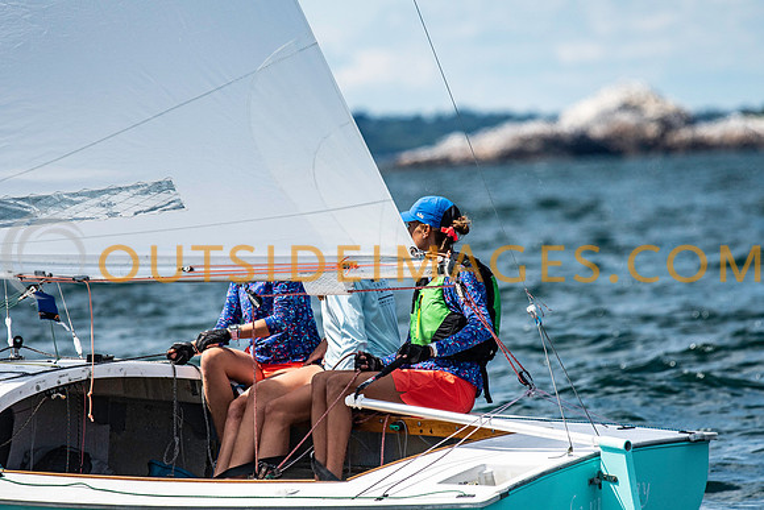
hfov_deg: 4.6
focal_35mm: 450
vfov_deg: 3.1
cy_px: 255
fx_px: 9552
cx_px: 382
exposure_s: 1/6400
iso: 500
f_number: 5
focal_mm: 300
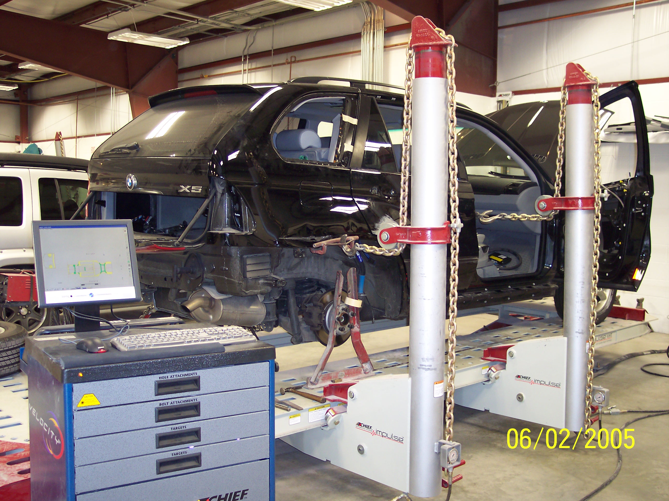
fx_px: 734
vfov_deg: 37.7
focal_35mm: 38
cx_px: 334
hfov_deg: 49.0
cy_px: 250
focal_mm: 8
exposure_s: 1/30
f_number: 2.8
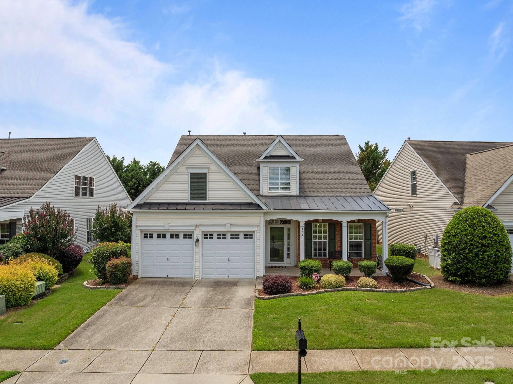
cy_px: 192
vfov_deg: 56.8
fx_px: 355
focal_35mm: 24
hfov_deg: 71.6
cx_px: 256
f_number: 2.8
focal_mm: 12.29
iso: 190
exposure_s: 1/2500
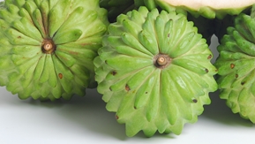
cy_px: -9
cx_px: 219
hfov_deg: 4.4
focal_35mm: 490
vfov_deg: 2.5
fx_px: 3315
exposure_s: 1/320
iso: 100
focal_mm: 150
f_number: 10
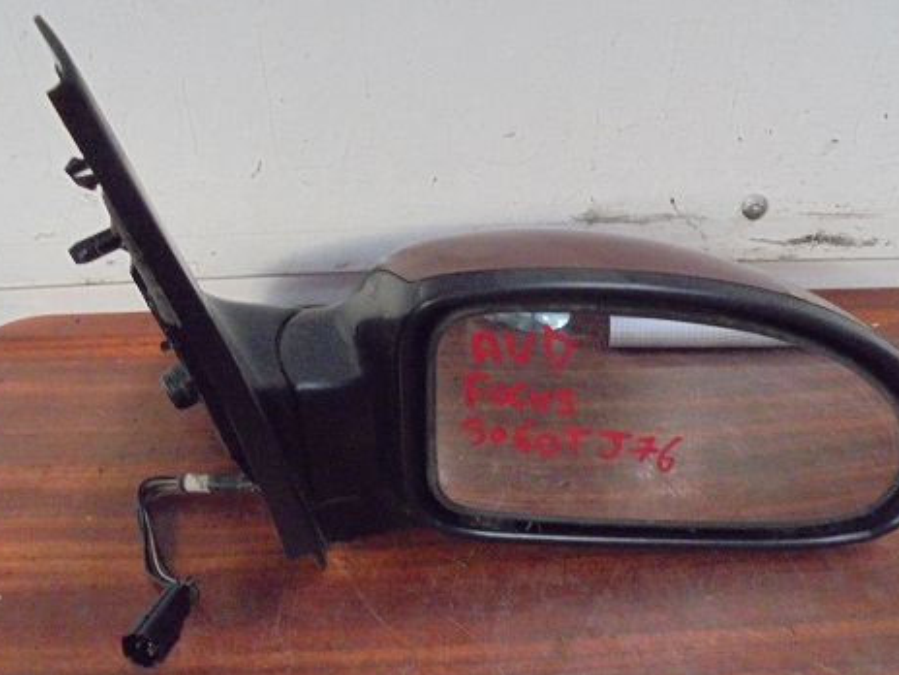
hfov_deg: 56.8
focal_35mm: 32
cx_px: 464
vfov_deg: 44.1
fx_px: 831
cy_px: 369
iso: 800
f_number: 3.5
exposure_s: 1/25
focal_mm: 4.6
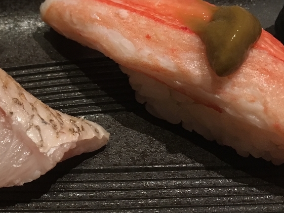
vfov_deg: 23.4
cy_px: 53
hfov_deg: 30.3
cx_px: 51
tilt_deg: -46.4
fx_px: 509
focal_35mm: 62
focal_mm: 4.15
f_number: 2.2
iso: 200
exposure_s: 1/20
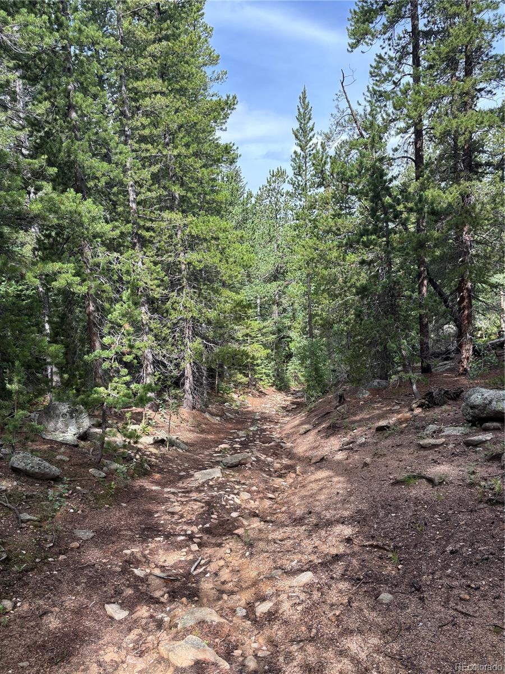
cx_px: 252
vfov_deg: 67.3
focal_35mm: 26
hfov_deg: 53.1
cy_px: 337
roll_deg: +1.0
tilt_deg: -8.3
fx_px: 506
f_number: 1.6
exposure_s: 1/707
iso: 50
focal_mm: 5.96
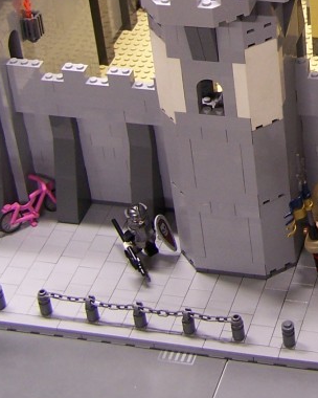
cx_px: 391
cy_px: -28
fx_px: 1176
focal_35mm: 100
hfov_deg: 14.8
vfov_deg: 18.5
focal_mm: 6.3
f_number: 2.8
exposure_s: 1/6
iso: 80
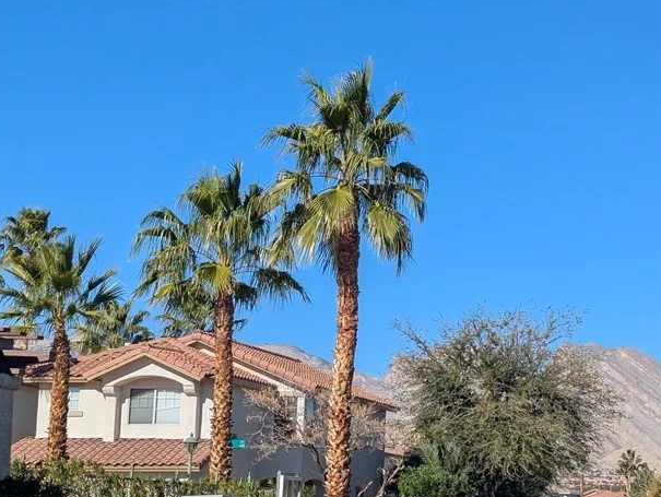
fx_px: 1548
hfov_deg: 23.9
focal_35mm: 81
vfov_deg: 18.2
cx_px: 462
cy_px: 276
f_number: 1.85
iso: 44
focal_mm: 6.81
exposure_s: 1/3040
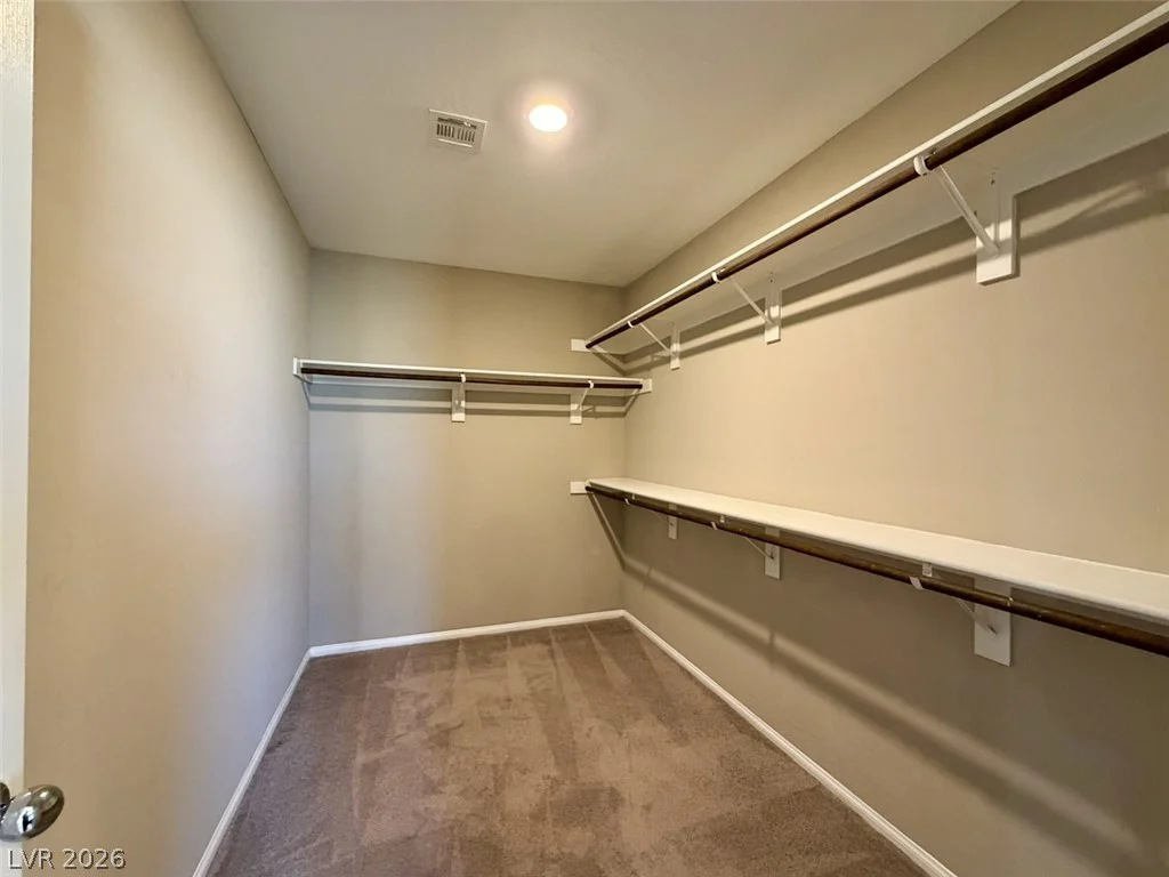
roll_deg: -0.8
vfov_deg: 85.7
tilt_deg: +1.2
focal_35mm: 14
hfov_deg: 102.1
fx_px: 473
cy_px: 438
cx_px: 584
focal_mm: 2.22
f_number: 2.2
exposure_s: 1/60
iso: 500
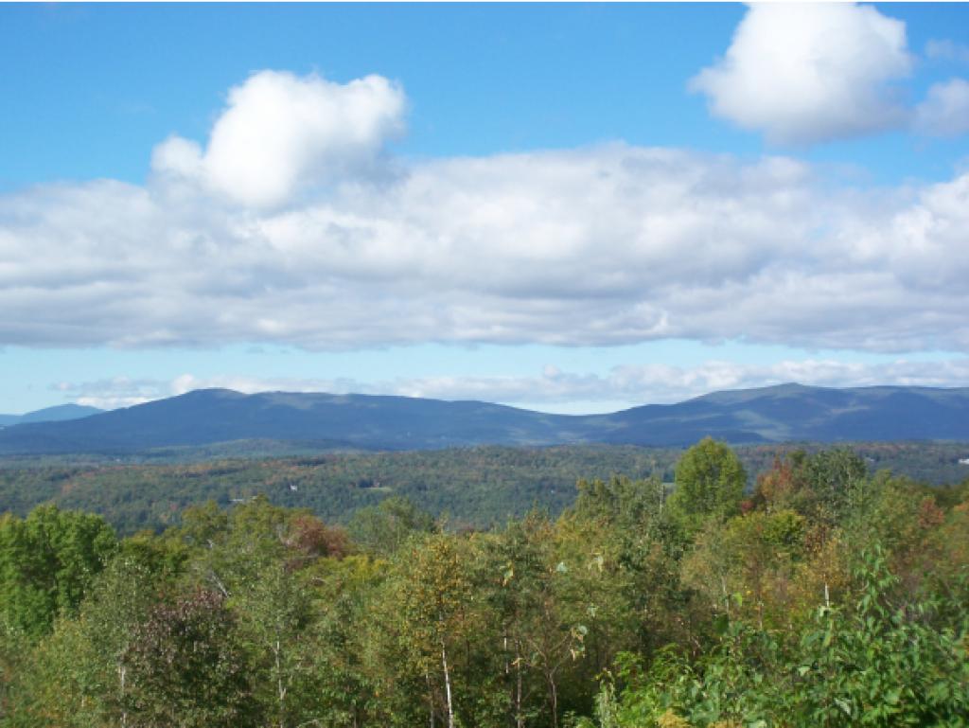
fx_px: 1708
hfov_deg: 31.7
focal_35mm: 61
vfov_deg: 24.0
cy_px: 364
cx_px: 484
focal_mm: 9.9
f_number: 4.1
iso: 64
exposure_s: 1/500
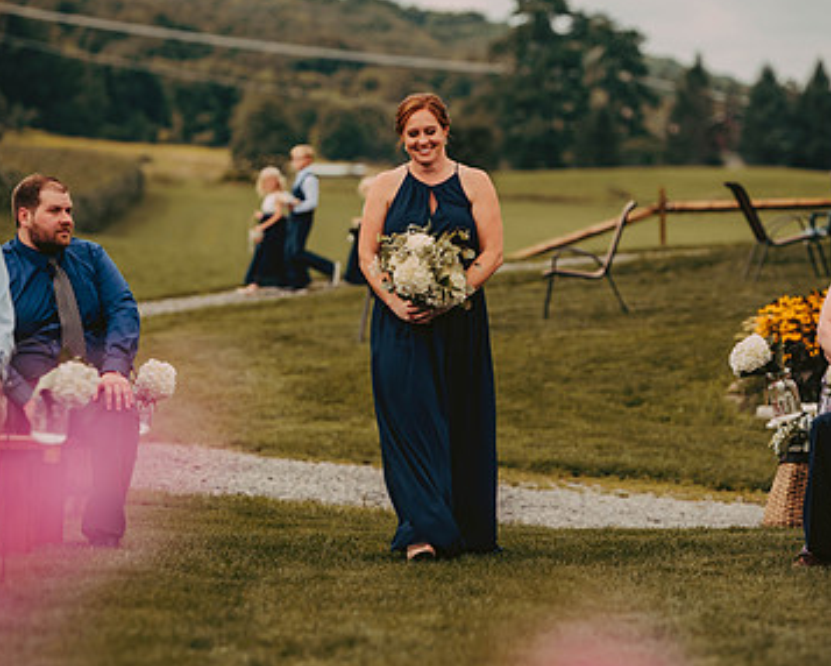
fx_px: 4872
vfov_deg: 7.8
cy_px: 323
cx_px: 438
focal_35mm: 198
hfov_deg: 9.7
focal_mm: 130
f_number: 2.8
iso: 200
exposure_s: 1/1600
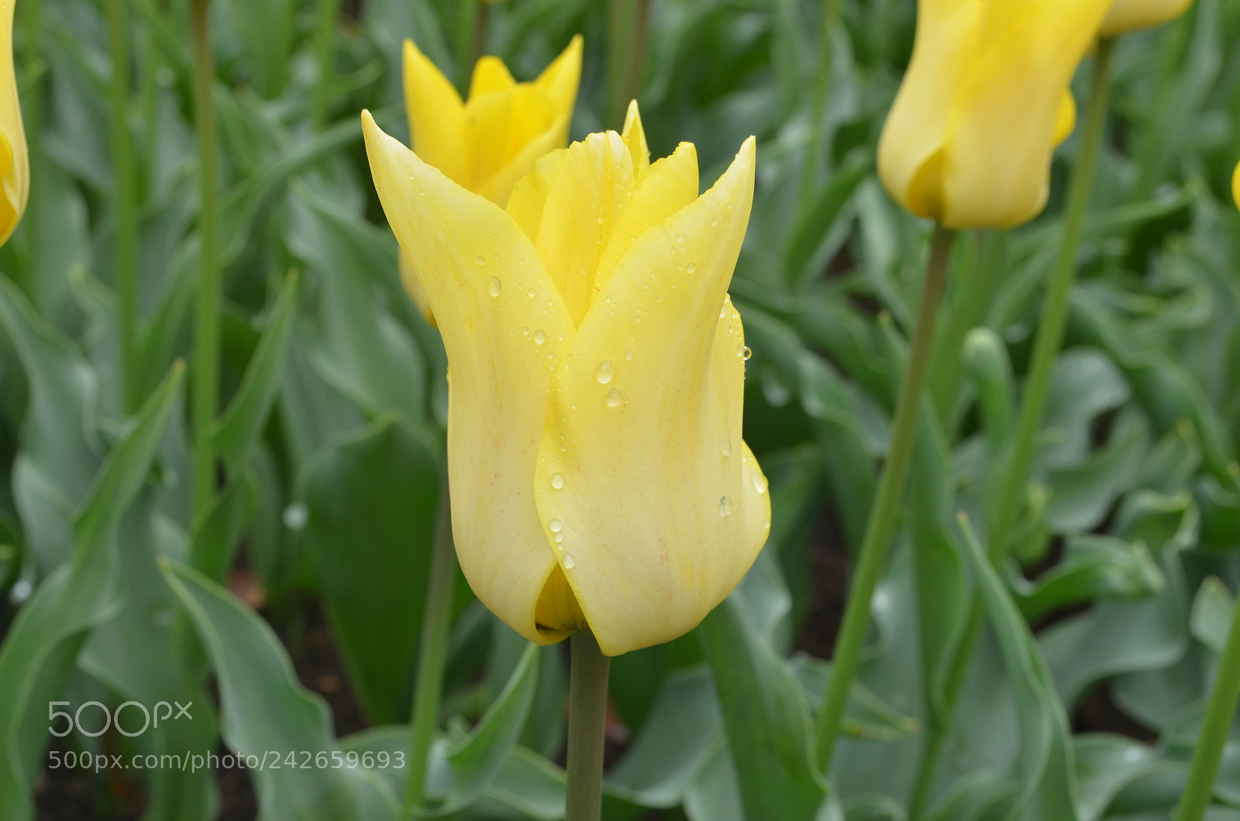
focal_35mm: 57
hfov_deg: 35.1
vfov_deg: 23.7
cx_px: 620
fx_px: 1959
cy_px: 410
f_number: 8
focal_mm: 38
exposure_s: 1/60
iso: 125
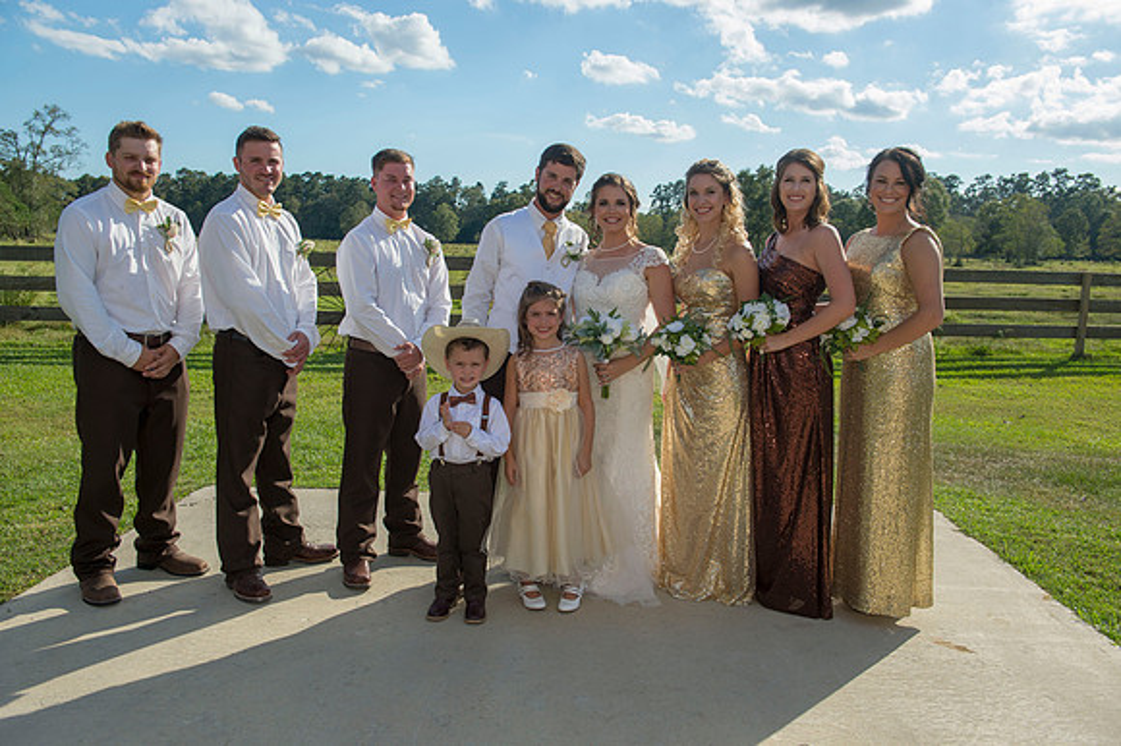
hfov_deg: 60.3
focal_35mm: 31
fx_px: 965
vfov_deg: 42.3
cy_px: 373
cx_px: 560
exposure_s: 1/800
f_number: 6.3
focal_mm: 31
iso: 200
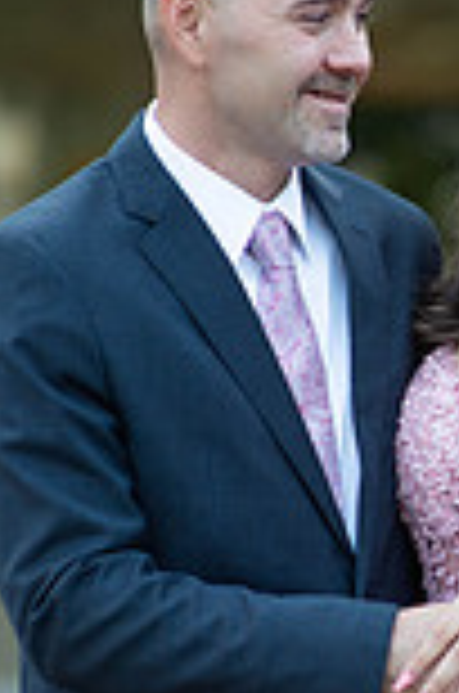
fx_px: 4764
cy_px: 450
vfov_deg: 8.3
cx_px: 596
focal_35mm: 248
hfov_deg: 5.5
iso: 250
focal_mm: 85
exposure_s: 1/500
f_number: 2
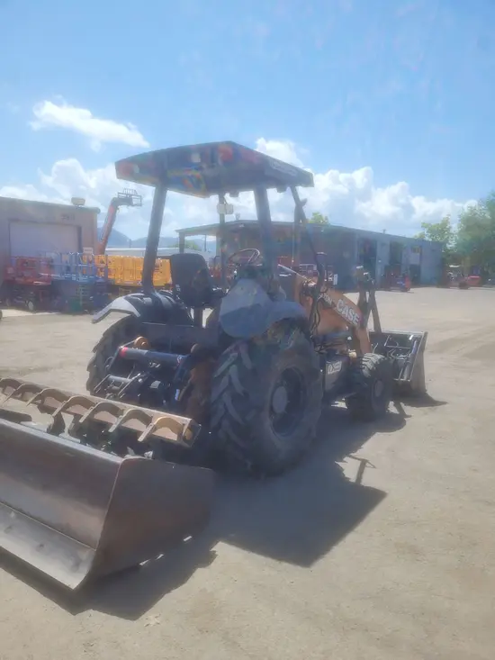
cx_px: 248
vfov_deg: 67.3
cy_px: 330
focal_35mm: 26
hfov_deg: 53.1
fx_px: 496
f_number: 1.8
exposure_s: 1/2145
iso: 40
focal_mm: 5.4
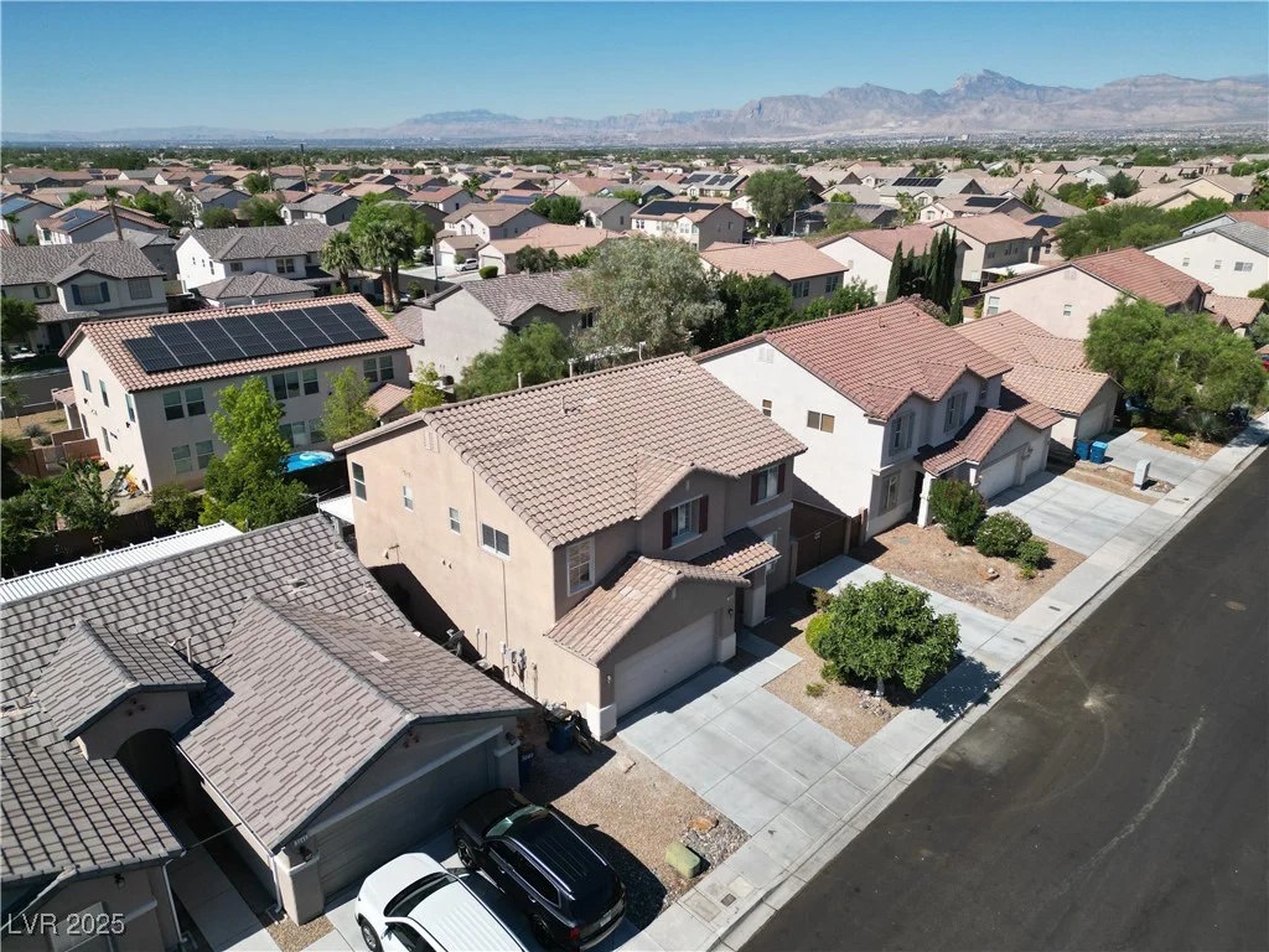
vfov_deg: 56.8
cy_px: 476
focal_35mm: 24
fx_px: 880
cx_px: 634
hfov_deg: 71.6
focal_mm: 6.72
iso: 140
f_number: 1.7
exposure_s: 1/1250
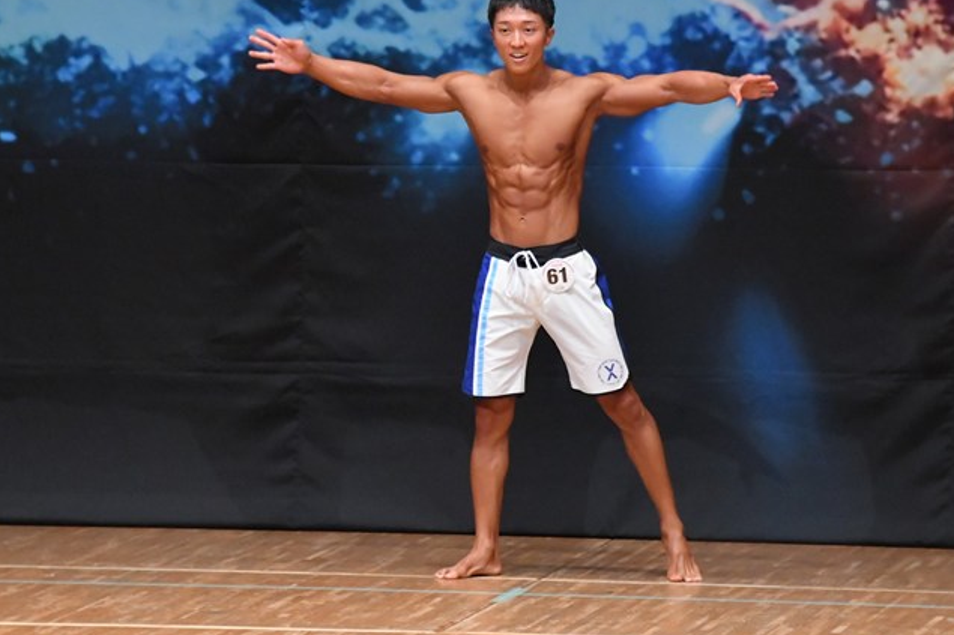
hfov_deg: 5.9
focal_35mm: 348
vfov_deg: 3.9
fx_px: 9219
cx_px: 400
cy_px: 275
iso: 8000
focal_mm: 190
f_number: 5.6
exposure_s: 1/400
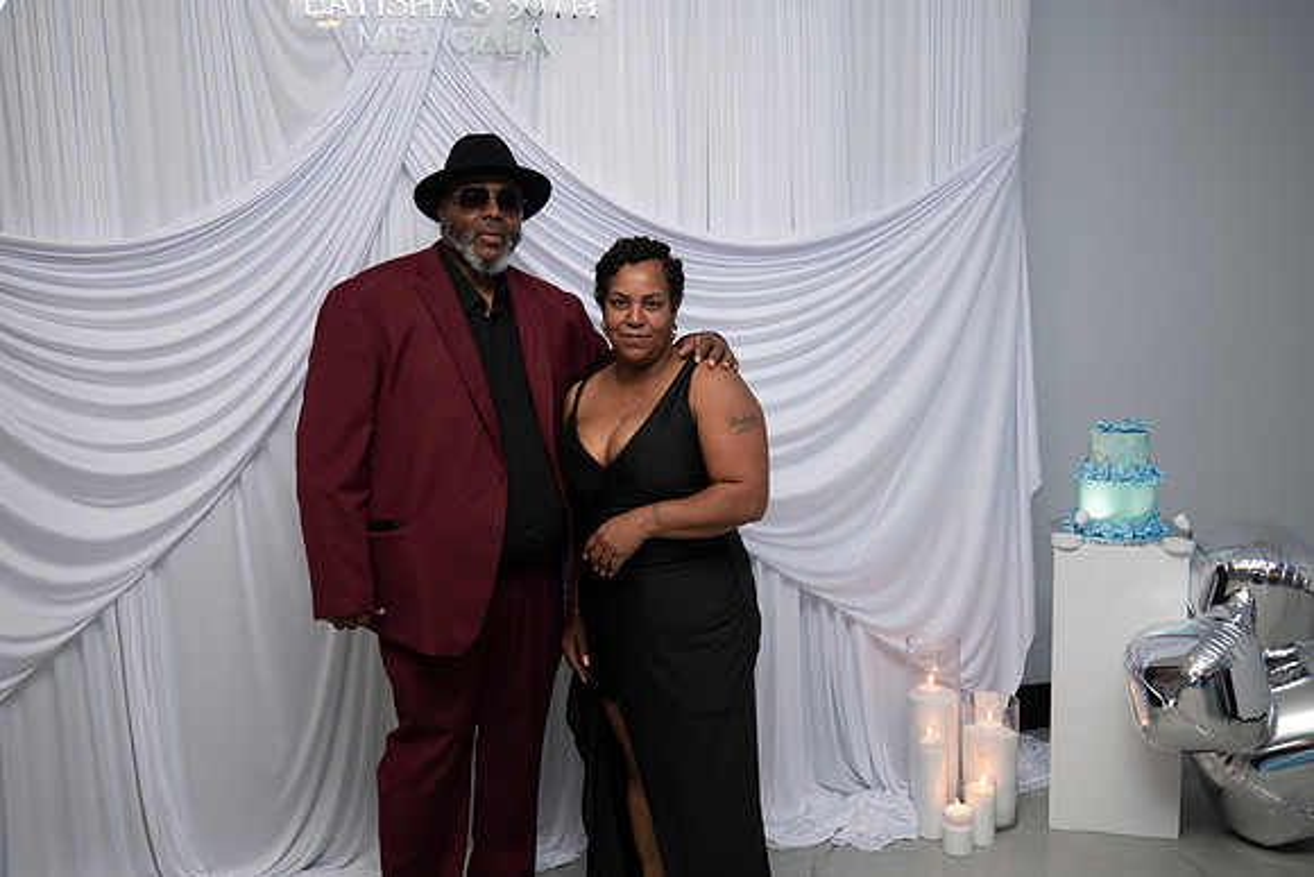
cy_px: 438
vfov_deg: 35.1
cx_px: 657
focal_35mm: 38
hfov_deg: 50.7
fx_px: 1387
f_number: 4.6
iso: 800
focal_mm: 37
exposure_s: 1/160
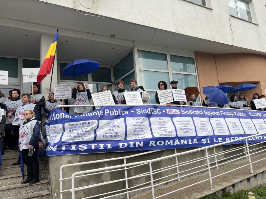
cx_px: 133
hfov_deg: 67.3
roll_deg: +4.5
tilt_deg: +12.1
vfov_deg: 53.1
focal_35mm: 26
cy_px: 100
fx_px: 200
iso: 50
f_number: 1.5
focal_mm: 5.7
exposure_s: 1/411
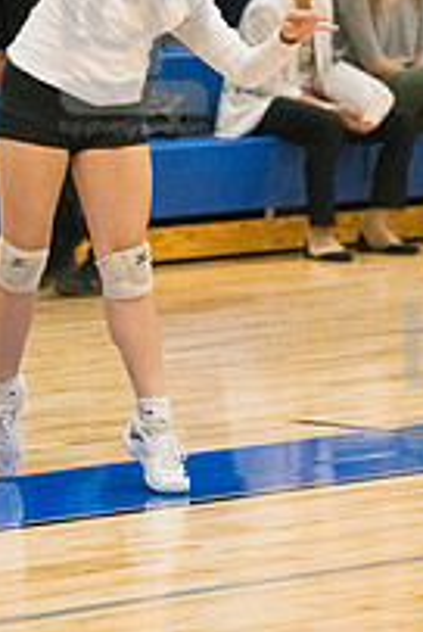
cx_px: 134
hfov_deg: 4.0
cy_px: 50
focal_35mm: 343
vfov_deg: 6.0
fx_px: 6024
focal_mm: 155
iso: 10000
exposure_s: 1/1600
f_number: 4.5
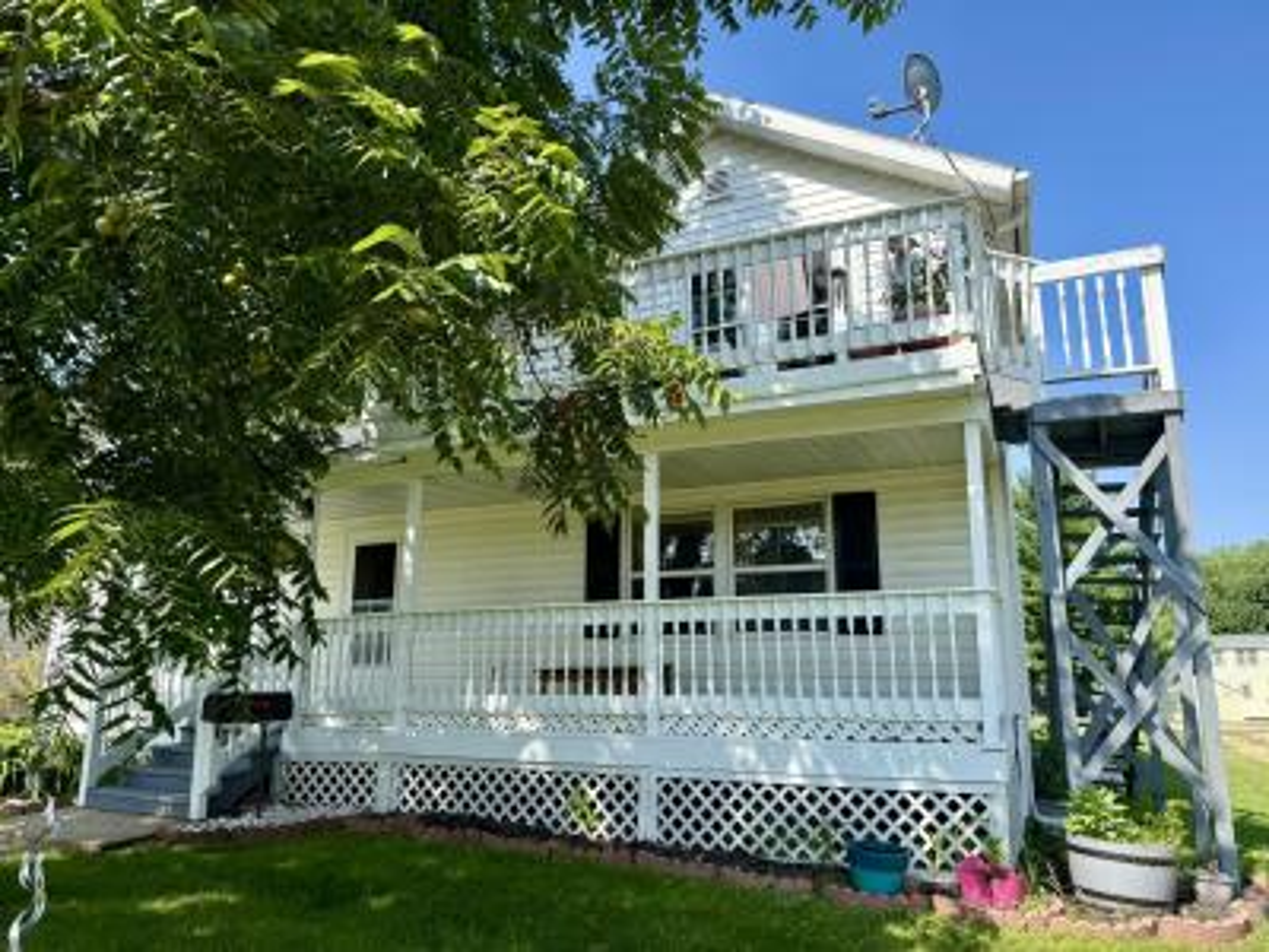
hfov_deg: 71.6
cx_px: 634
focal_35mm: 24
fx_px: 880
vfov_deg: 56.8
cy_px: 476
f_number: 1.78
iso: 100
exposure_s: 1/2525
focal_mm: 6.76
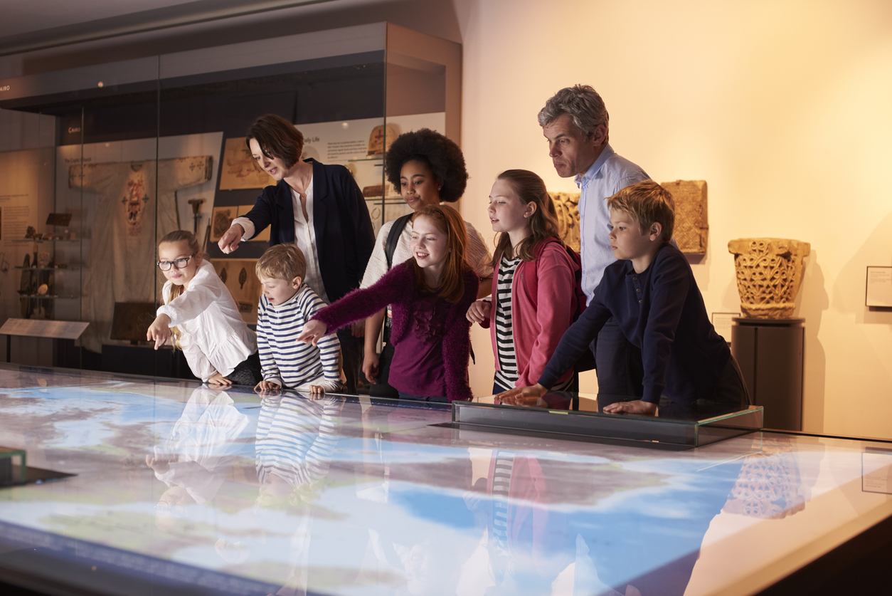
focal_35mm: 50
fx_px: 1239
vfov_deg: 27.0
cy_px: 298
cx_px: 446
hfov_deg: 39.6
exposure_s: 1/125
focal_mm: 50
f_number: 3.2
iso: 800
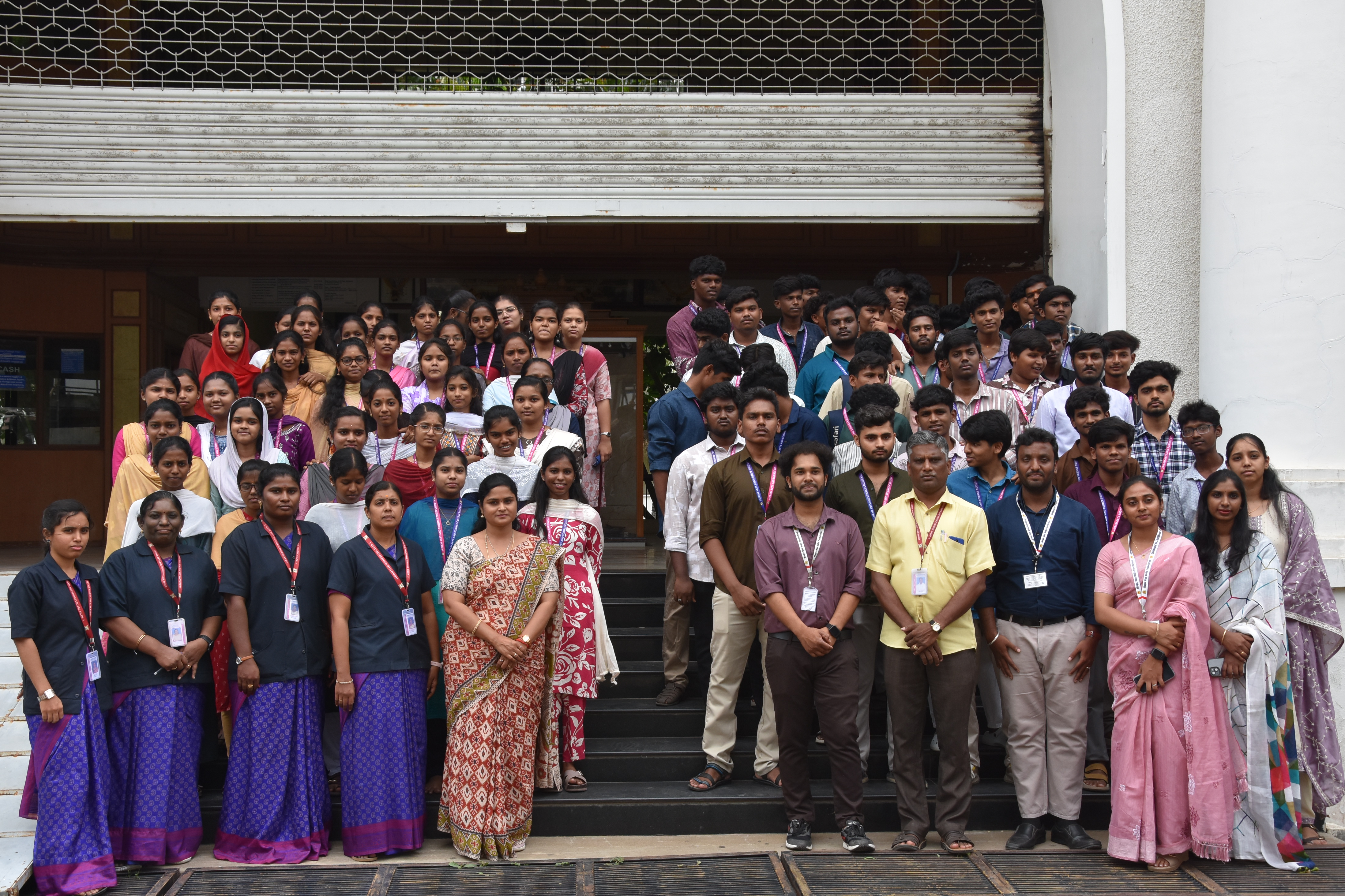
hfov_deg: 45.4
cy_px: 442
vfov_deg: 31.2
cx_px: 659
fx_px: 1606
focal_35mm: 43
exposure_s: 1/500
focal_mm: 28
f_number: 8
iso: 500
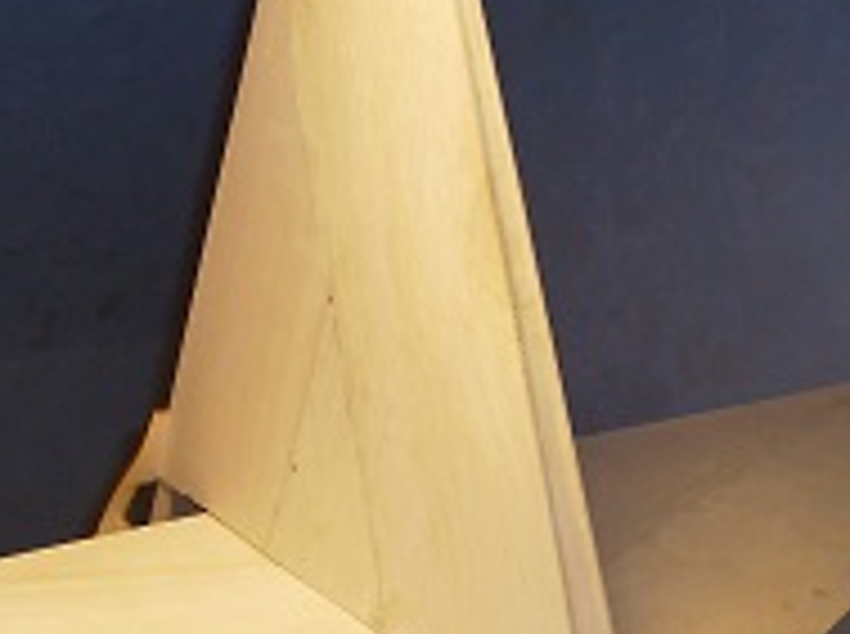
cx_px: 315
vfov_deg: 17.2
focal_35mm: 85
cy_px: 472
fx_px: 2083
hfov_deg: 23.0
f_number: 3.1
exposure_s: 1/30
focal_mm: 6.3
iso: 125
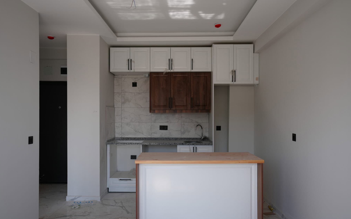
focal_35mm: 29
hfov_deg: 64.6
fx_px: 277
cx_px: 177
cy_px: 116
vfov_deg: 43.1
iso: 100
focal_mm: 28
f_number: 5.6
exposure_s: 1/80
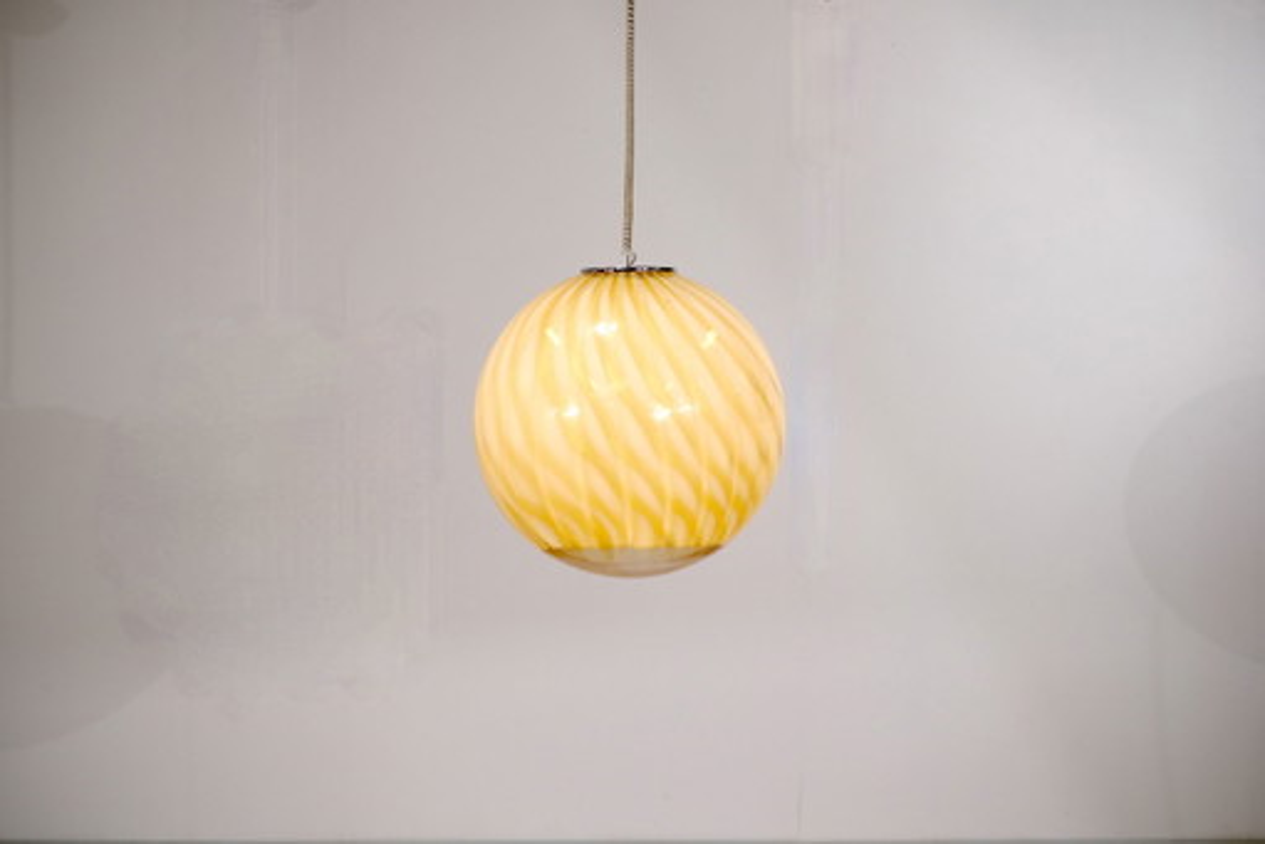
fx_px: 1863
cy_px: 422
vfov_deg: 25.5
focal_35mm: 53
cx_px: 632
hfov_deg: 37.5
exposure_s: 1/900
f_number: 2
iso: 800
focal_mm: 35
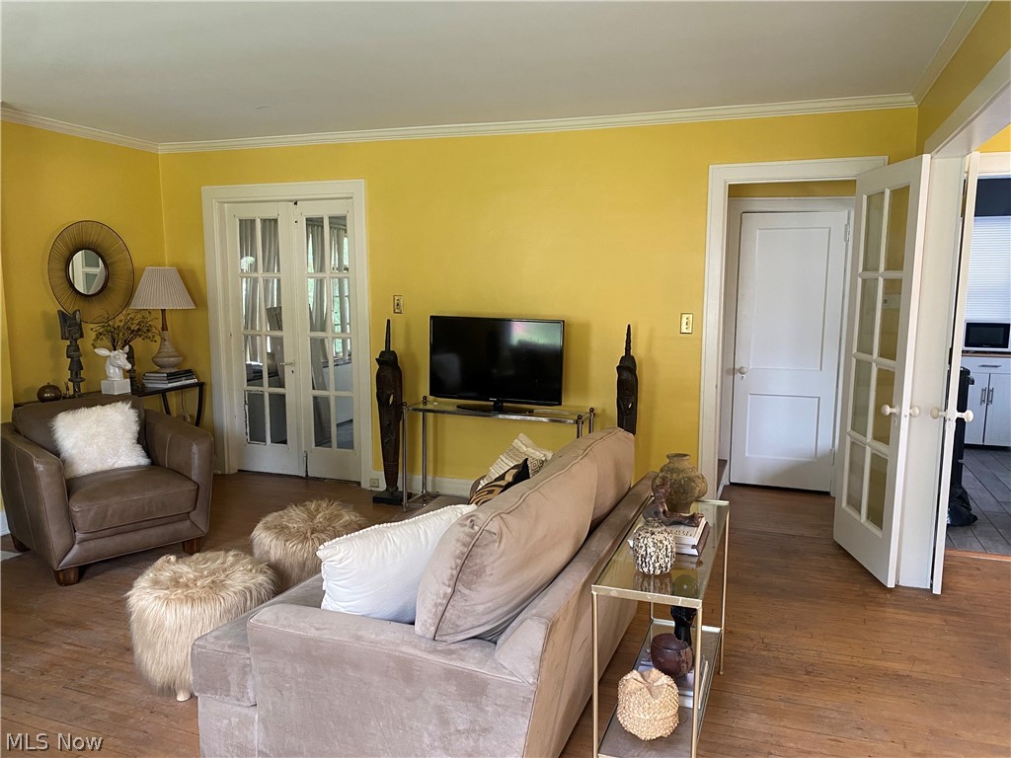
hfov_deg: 67.3
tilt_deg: -7.6
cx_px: 506
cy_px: 379
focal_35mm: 26
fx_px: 759
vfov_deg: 53.1
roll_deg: +0.1
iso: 200
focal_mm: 4.25
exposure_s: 1/60
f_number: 1.8
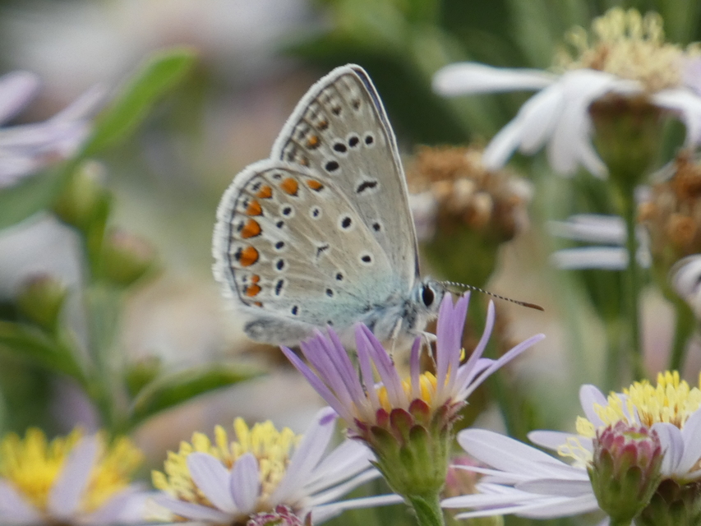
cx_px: 350
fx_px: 18573
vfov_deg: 1.6
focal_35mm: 917
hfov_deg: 2.2
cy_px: 263
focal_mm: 164.2
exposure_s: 1/125
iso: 320
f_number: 5.6
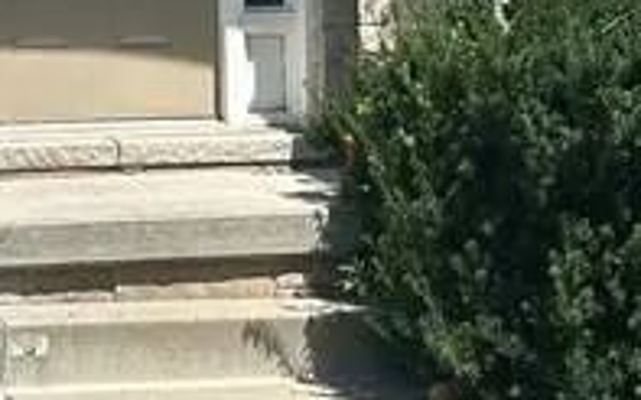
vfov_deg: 8.8
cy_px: -276
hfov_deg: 14.5
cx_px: 42
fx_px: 2497
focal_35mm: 143
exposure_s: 1/4444
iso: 50
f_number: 1.5
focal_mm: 5.7
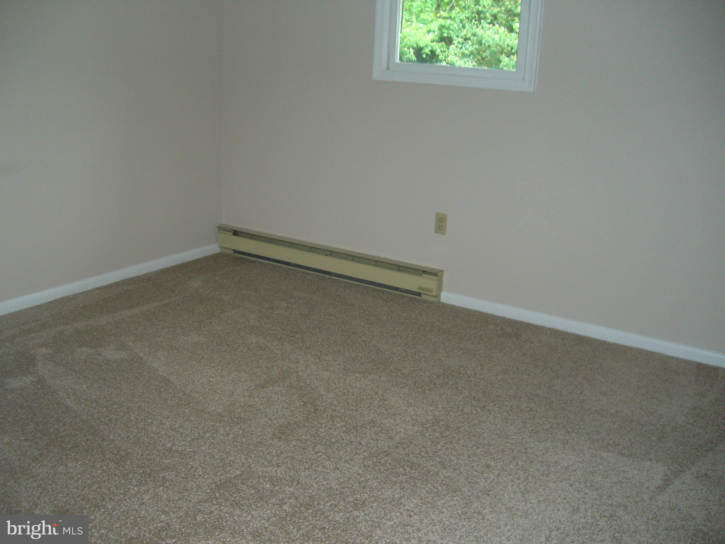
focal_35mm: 38
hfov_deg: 49.0
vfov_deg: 37.7
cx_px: 362
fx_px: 796
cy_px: 272
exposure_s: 1/60
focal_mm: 7.9
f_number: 2.8
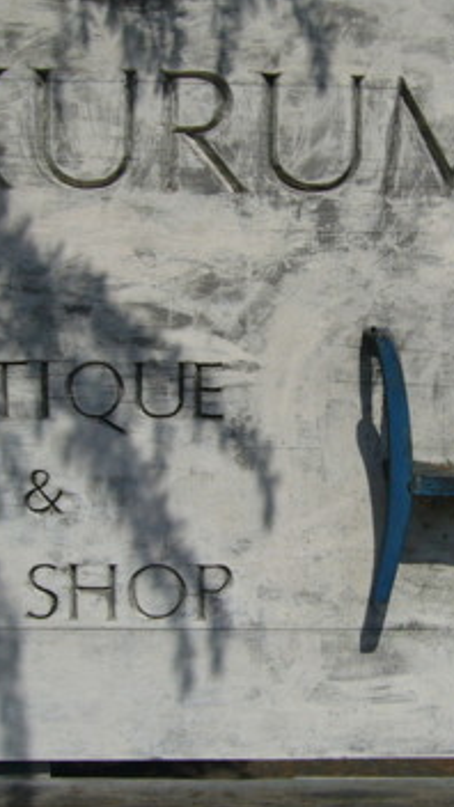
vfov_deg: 39.9
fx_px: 1113
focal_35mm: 52
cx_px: 376
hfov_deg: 22.7
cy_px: 406
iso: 80
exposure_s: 1/1000
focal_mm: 5.8
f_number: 5.6
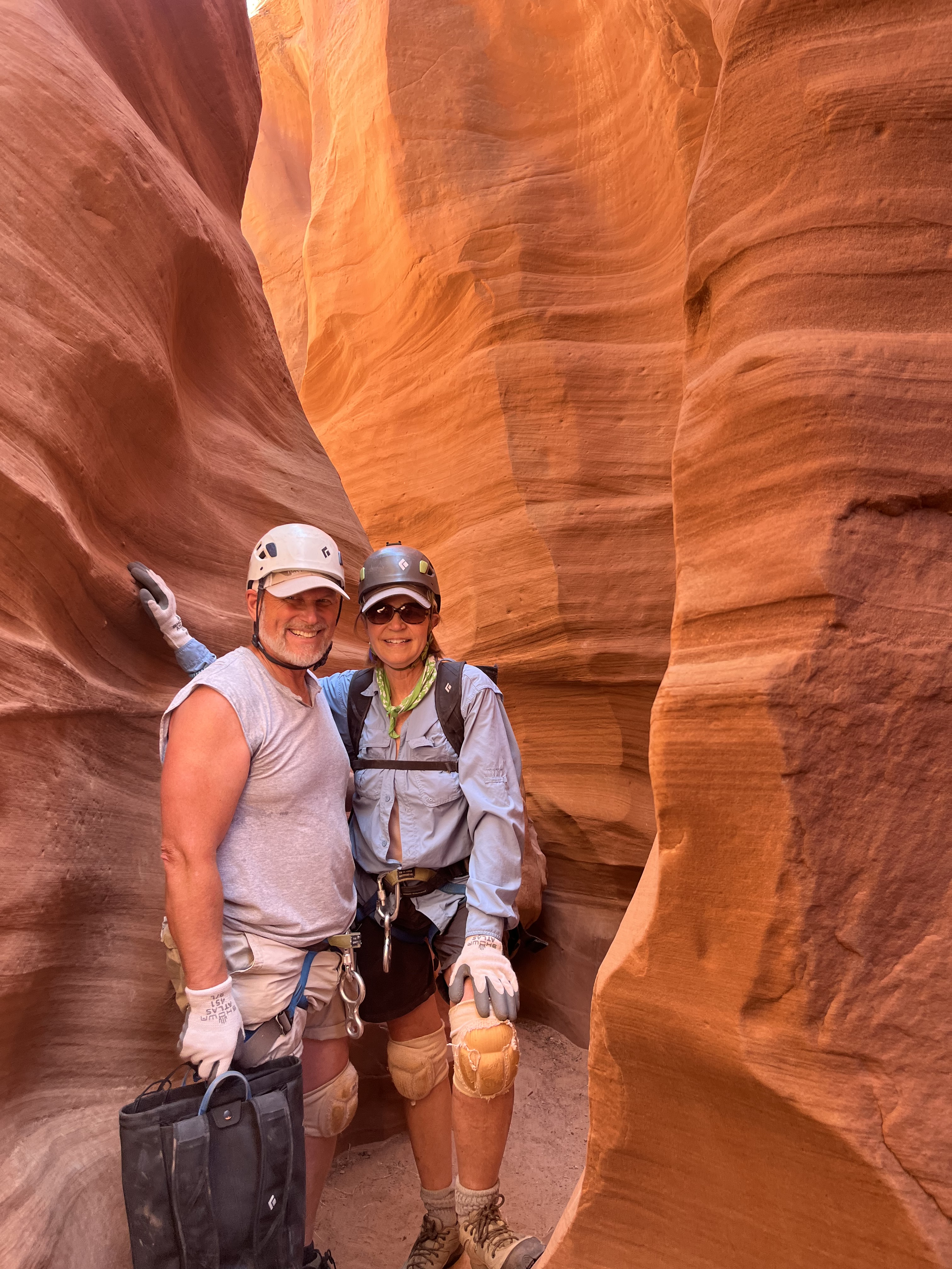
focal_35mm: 26
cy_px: 634
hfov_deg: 53.1
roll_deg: +2.6
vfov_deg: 67.3
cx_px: 476
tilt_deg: +0.8
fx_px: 953
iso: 80
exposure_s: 1/122
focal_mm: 5.1
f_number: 1.6
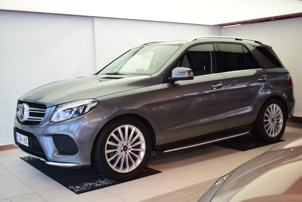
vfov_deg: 31.9
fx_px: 353
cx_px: 151
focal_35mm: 42
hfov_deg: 46.4
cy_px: 101
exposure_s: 1/250
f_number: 4.2
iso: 1600
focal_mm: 28
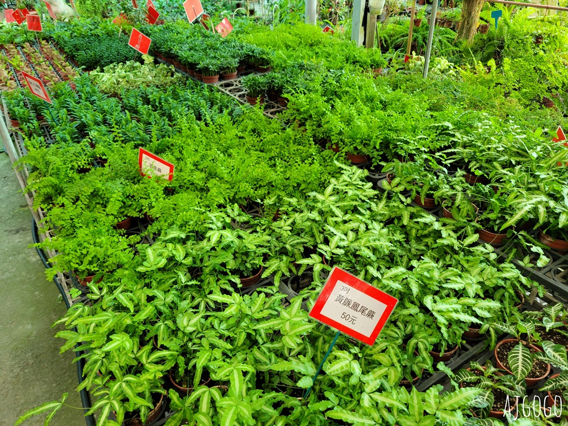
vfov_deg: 53.1
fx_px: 427
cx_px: 284
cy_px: 213
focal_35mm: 26
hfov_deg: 67.3
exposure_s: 1/120
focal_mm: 5.4
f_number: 1.8
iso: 125
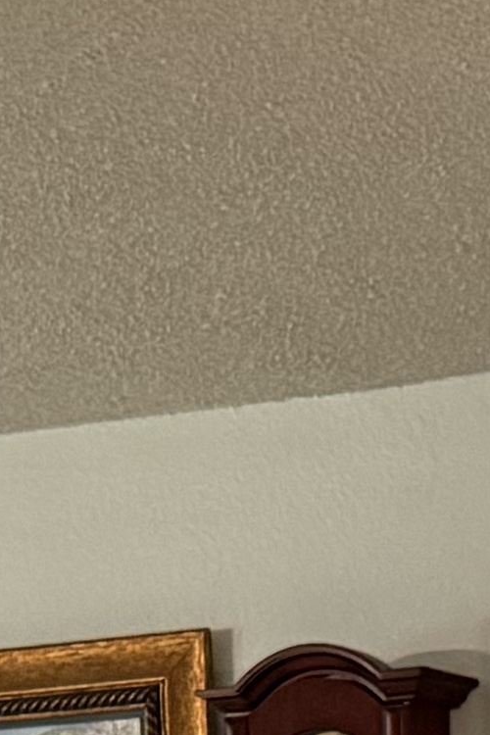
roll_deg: +0.2
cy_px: 1625
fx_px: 3879
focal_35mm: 190
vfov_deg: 9.8
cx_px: 578
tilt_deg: -5.3
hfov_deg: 7.2
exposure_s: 1/60
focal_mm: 6.76
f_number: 1.78
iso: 500
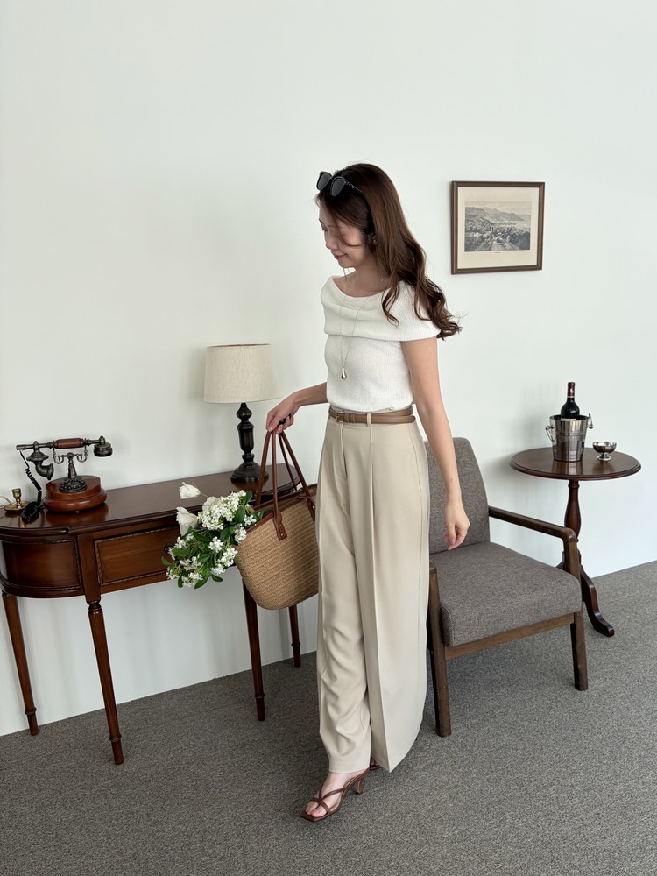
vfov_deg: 67.3
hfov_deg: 53.1
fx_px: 658
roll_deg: +2.1
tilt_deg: -13.1
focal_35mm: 26
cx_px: 328
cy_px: 438
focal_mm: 5.96
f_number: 1.6
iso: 40
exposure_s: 1/122
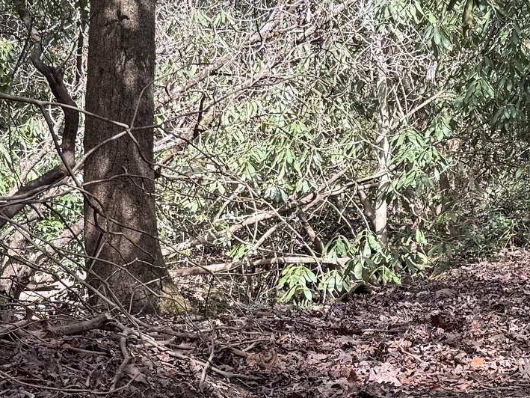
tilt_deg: -2.5
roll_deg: +0.1
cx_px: 349
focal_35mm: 104
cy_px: 359
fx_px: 1593
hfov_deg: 18.8
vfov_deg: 14.1
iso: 80
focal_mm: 6.76
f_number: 1.78
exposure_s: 1/407
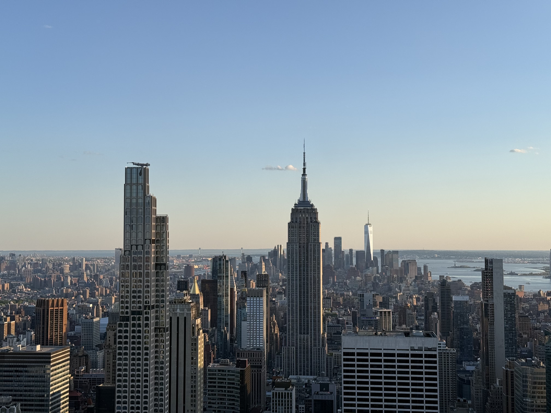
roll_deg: +0.3
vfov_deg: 30.3
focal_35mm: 48
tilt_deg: +2.8
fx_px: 764
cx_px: 276
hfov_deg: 39.7
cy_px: 206
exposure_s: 1/2415
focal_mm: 6.76
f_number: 1.78
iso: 64
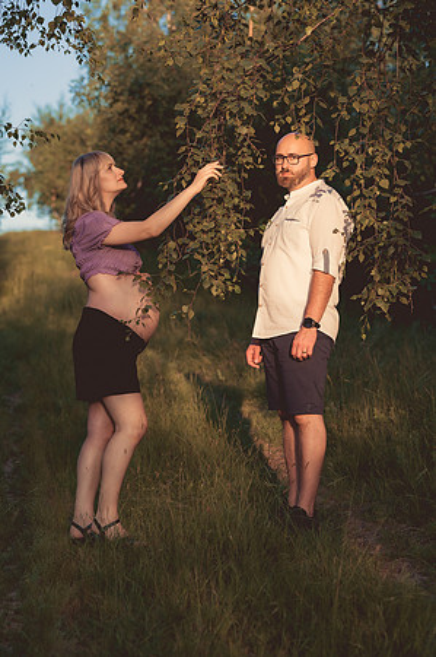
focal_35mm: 85
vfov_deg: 23.9
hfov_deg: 16.0
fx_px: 1548
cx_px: 218
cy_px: 328
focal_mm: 85
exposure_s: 1/1250
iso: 400
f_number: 3.5
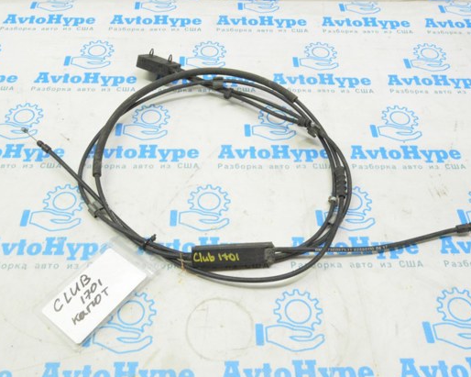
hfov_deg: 51.5
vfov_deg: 42.2
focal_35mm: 35
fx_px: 488
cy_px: 186
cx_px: 225
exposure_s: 1/20
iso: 6400
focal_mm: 20
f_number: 20
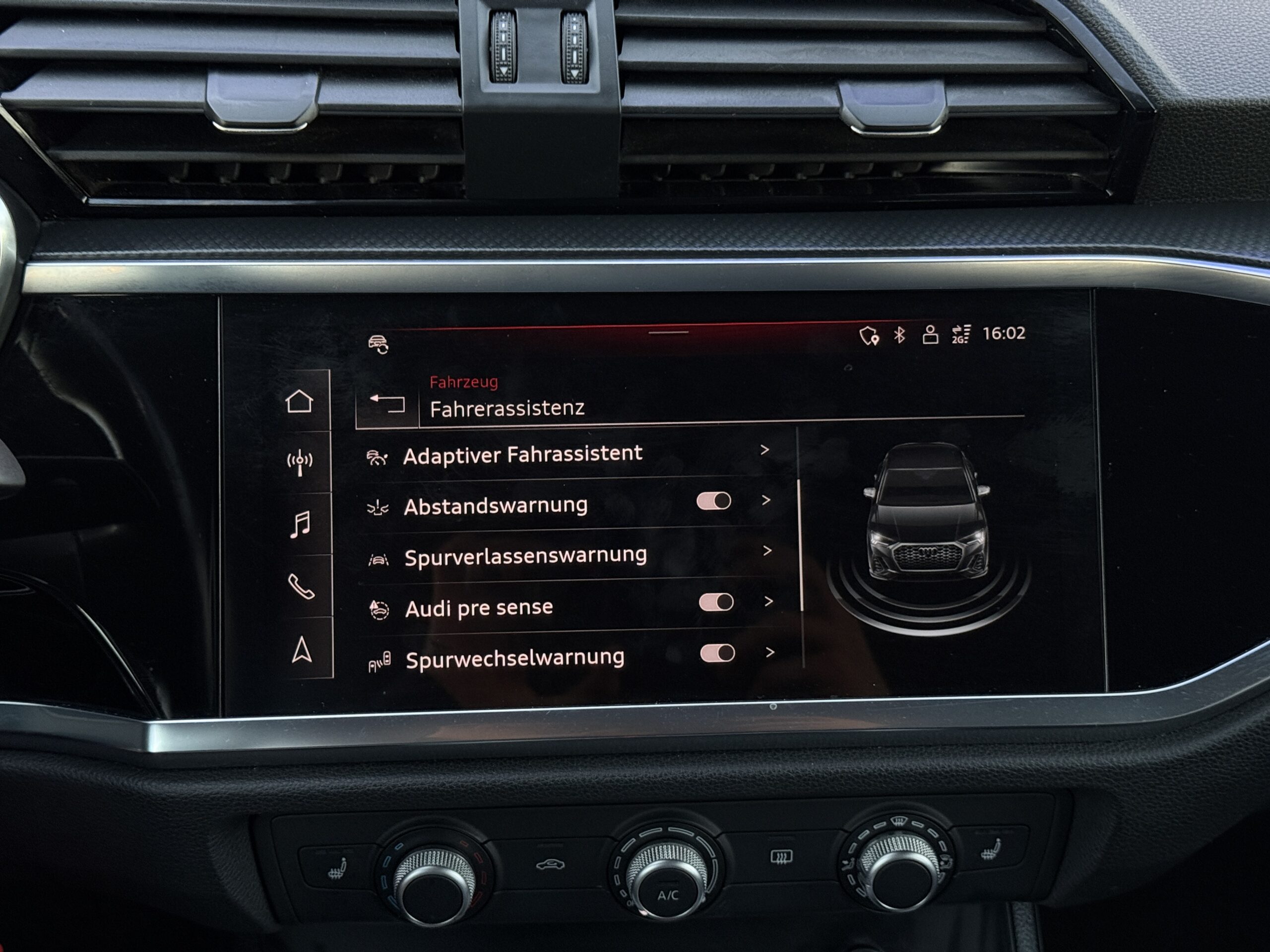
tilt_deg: -26.5
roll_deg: -0.5
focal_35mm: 48
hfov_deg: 39.7
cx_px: 635
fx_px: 1761
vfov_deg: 30.3
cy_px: 476
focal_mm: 6.76
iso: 500
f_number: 1.78
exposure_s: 1/40
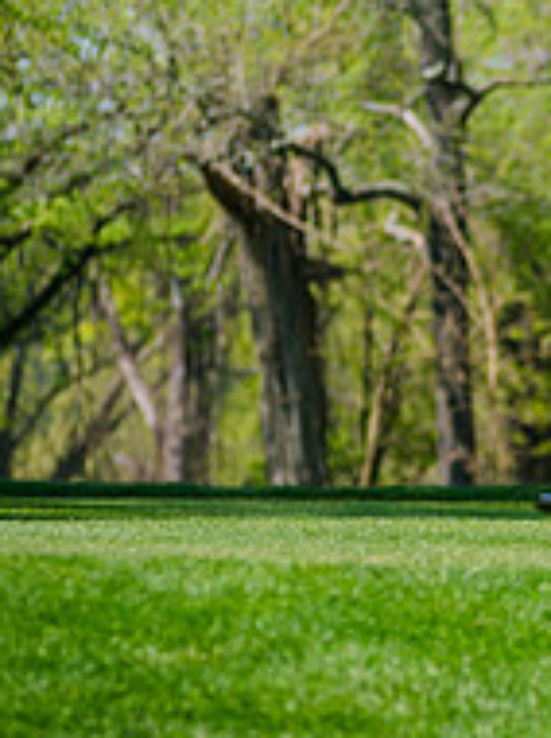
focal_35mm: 428
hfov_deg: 3.5
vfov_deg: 4.6
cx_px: 889
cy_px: 208
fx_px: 9104
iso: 100
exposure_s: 1/800
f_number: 3.5
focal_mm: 145
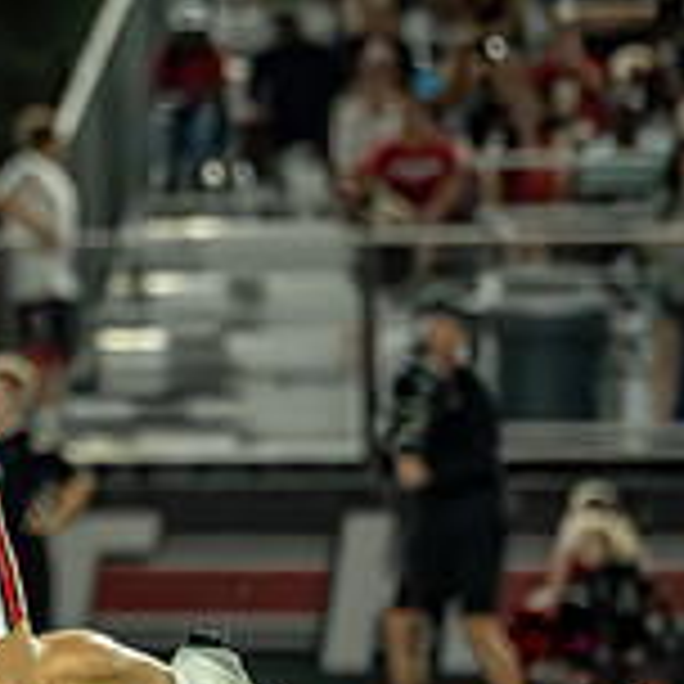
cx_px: -797
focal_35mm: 610
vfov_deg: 2.9
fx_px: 13637
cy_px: 143
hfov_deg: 2.9
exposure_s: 1/1250
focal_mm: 133
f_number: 2.8
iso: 6400
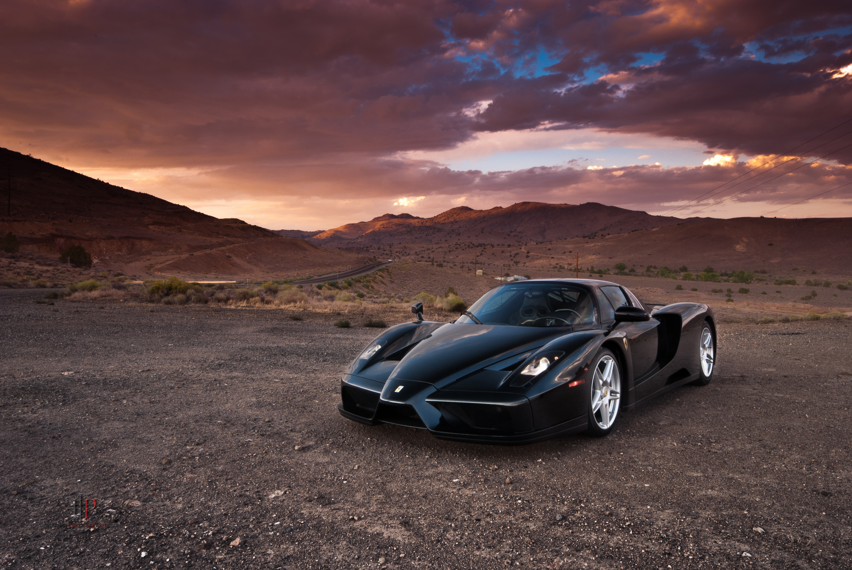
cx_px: 426
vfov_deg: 50.5
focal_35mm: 26
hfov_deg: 70.4
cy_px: 285
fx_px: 604
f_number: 32
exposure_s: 1.3
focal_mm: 17
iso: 100
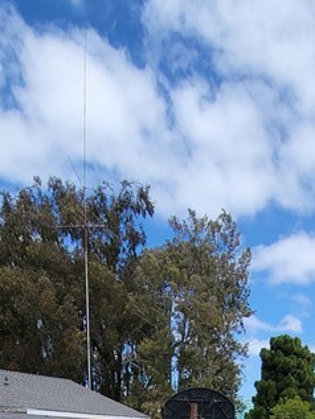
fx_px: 509
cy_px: 582
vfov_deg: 31.1
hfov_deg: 33.9
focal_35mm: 42
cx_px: 222
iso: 32
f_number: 2.2
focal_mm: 1.74
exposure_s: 1/1139
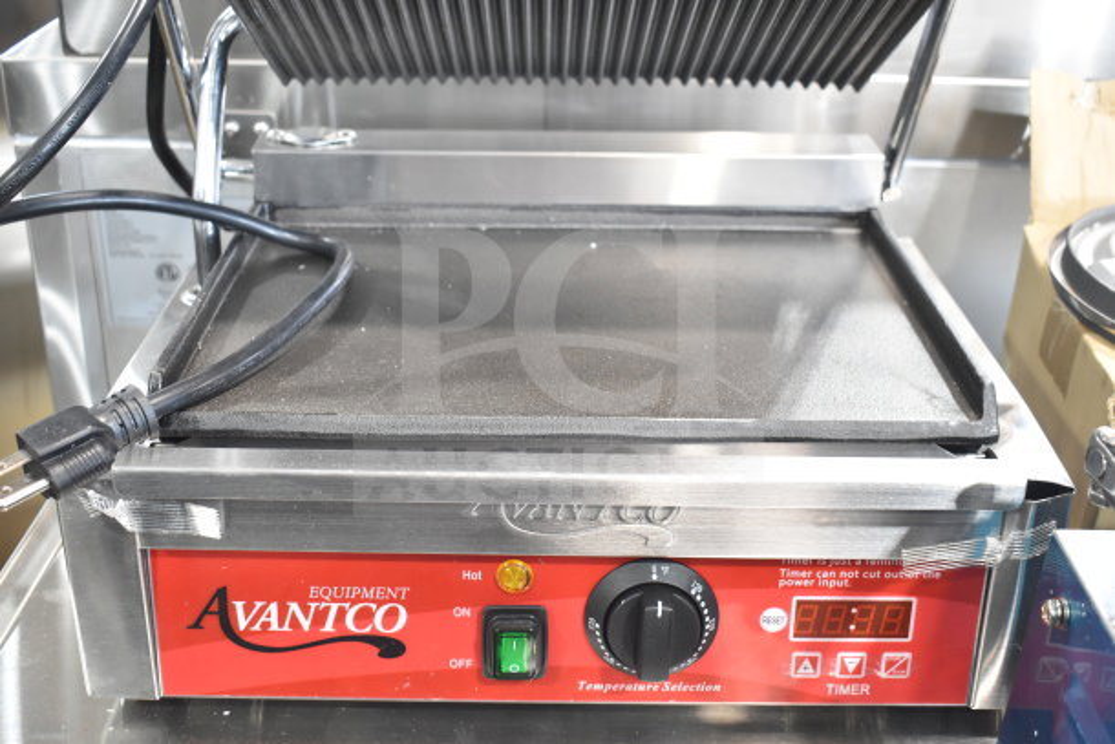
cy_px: 372
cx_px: 558
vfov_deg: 30.9
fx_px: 1348
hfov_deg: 45.0
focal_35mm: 44
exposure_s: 1/50
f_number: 4.2
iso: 2000
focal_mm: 29
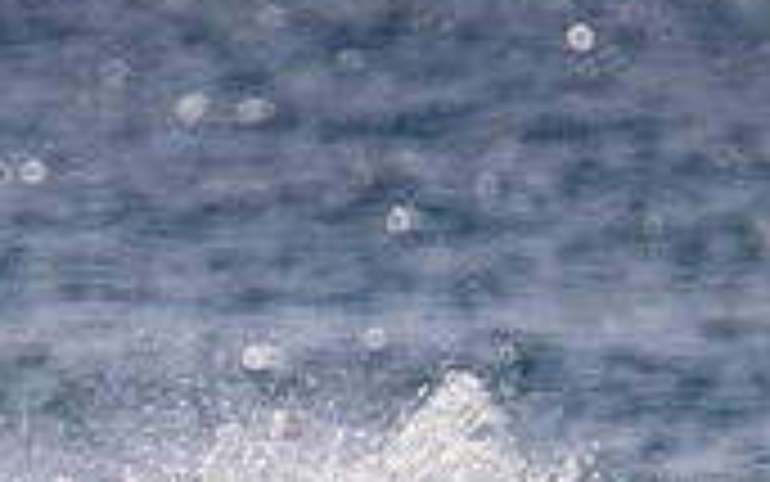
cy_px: 804
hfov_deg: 0.8
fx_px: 58169
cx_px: 356
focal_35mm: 2771
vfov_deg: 0.5
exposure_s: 1/2000
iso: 560
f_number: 11
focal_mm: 800
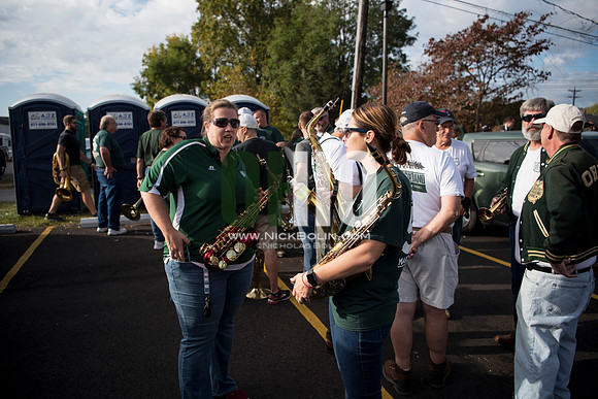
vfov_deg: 53.2
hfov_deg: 73.7
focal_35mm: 24
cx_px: 299
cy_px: 200
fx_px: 399
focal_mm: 24
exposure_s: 1/2000
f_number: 2.8
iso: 250
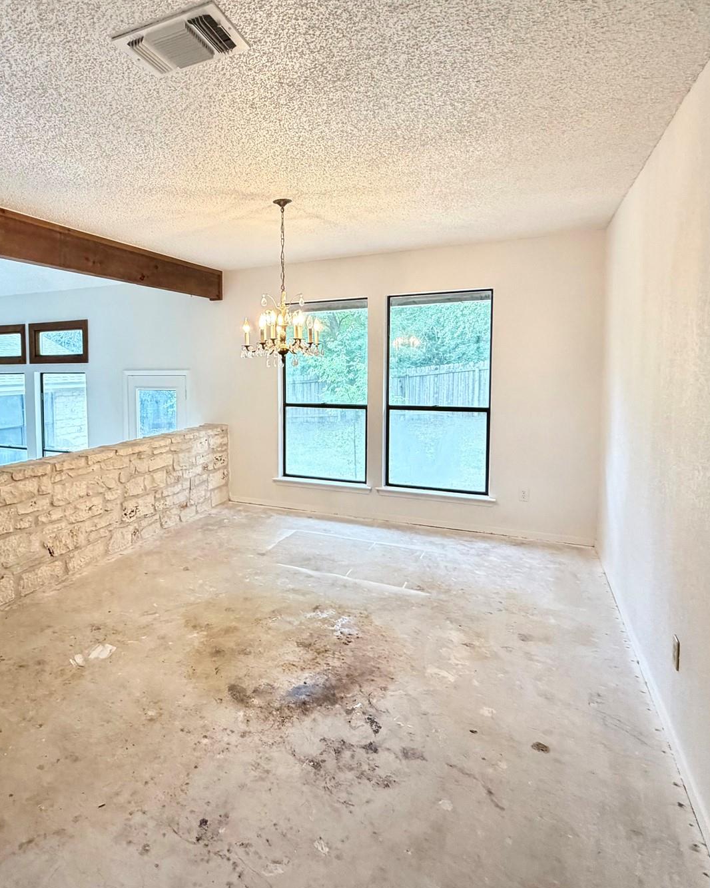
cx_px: 218
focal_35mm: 21
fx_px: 552
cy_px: 401
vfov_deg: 77.4
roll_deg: +0.7
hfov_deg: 63.3
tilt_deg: -3.7
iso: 320
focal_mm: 2.22
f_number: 2.2
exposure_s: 1/60
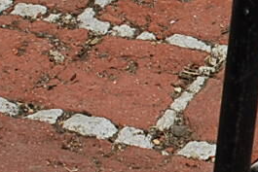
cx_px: 461
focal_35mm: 241
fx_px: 1728
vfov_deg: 5.7
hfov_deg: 8.2
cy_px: 109
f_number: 9
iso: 100
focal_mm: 22
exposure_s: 1/320
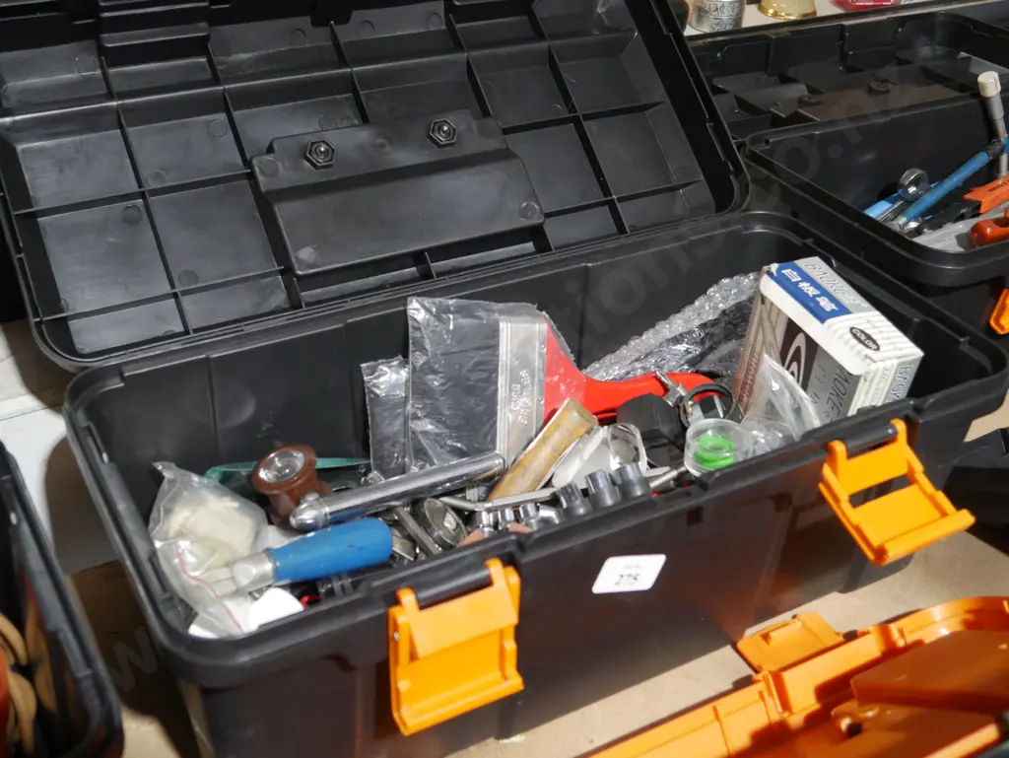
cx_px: 504
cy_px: 379
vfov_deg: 36.0
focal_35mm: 40
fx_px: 1166
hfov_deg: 46.8
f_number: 4.5
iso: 2000
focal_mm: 20
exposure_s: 1/60
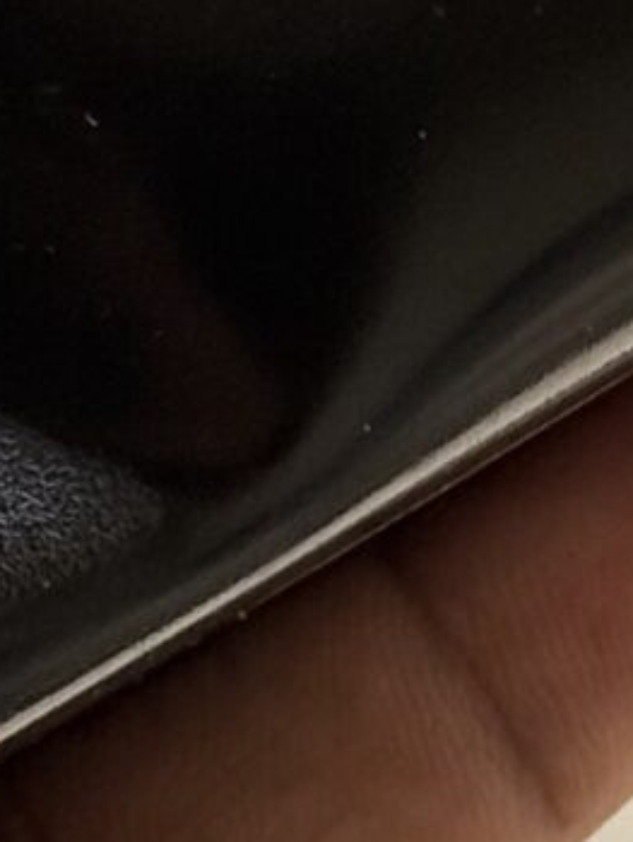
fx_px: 8548
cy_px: -751
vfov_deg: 5.5
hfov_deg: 4.2
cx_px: 197
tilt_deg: -29.0
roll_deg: +1.0
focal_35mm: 351
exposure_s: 1/87
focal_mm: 6.76
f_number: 1.78
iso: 100
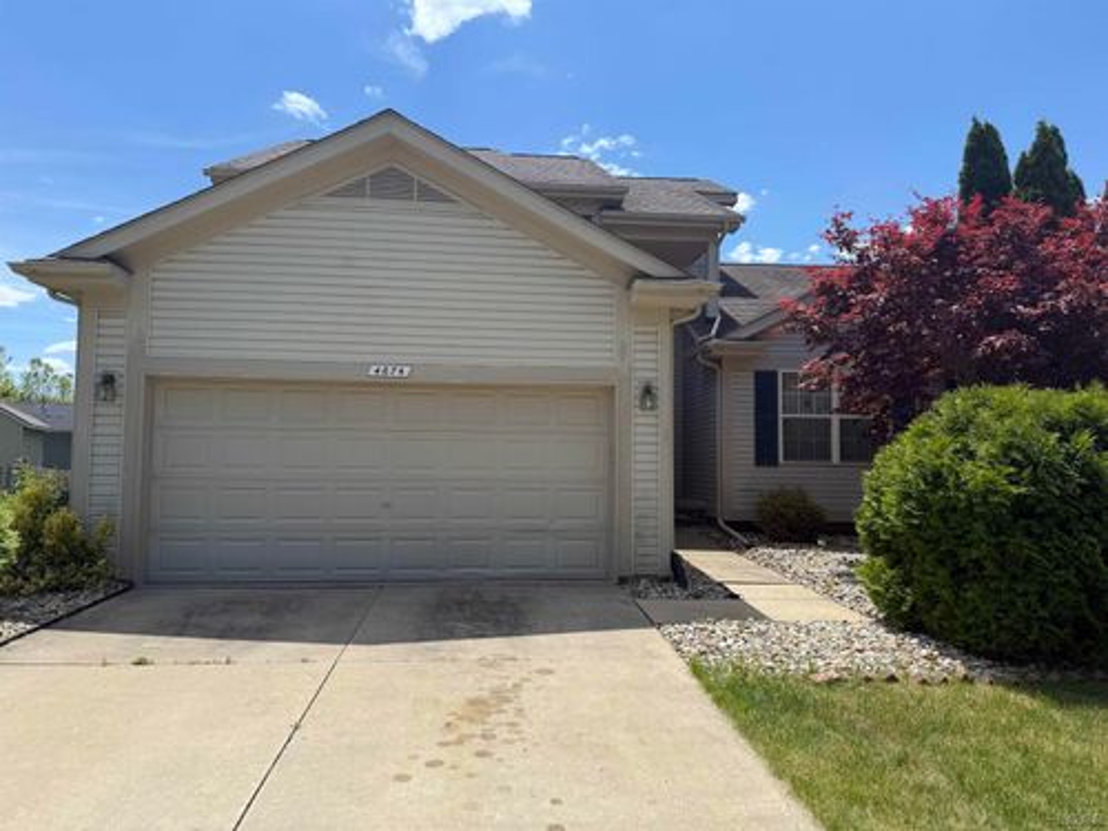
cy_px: 416
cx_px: 554
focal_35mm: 24
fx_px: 768
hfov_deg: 71.6
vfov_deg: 56.8
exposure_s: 1/4167
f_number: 1.78
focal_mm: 6.76
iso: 80
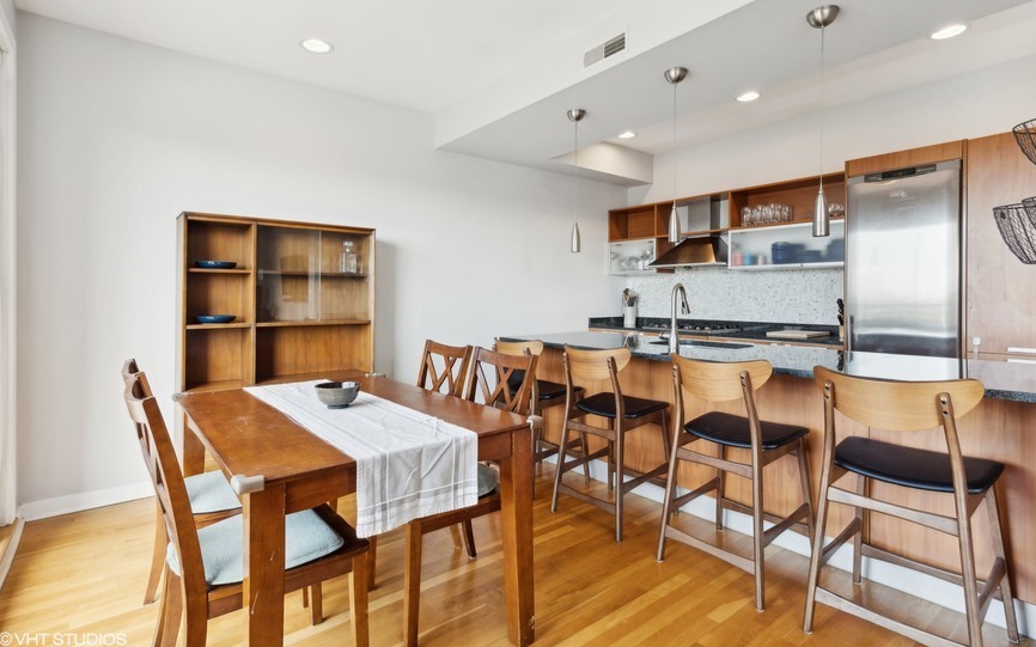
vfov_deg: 64.9
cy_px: 301
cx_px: 520
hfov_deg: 91.1
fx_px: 508
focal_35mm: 18
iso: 320
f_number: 8
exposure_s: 1/25
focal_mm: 17
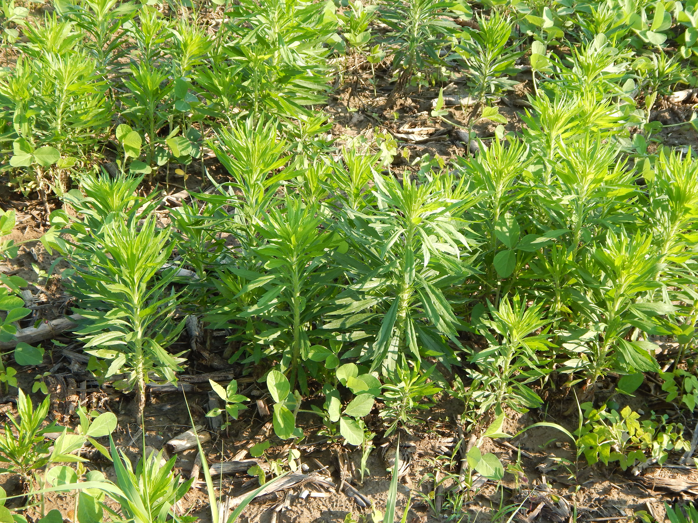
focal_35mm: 61
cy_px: 262
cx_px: 349
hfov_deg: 31.7
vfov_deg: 24.0
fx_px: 1230
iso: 125
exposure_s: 1/200
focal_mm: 10.9
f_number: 4
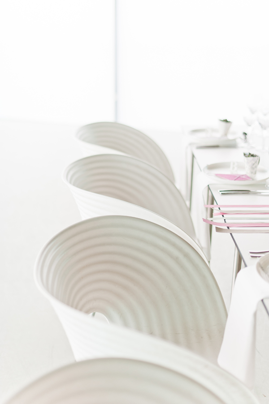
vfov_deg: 39.6
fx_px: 561
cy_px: 202
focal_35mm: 50
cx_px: 134
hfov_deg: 27.0
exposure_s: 1/400
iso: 200
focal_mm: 50
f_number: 2
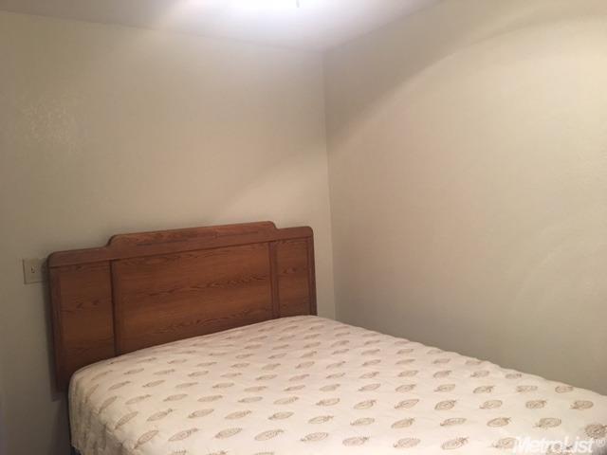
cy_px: 228
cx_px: 304
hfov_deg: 61.7
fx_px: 509
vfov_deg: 48.2
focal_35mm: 29
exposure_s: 1/10
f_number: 2.2
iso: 80
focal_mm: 4.15
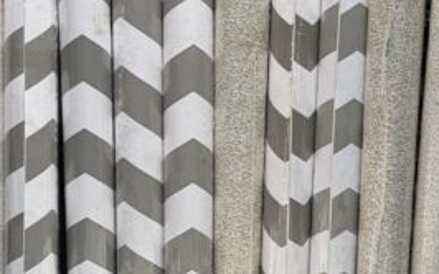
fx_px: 1268
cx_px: 251
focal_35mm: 106
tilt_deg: -27.2
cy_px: 262
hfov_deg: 19.6
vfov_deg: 12.2
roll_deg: -2.1
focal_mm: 5.96
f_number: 1.6
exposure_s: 1/100
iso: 80
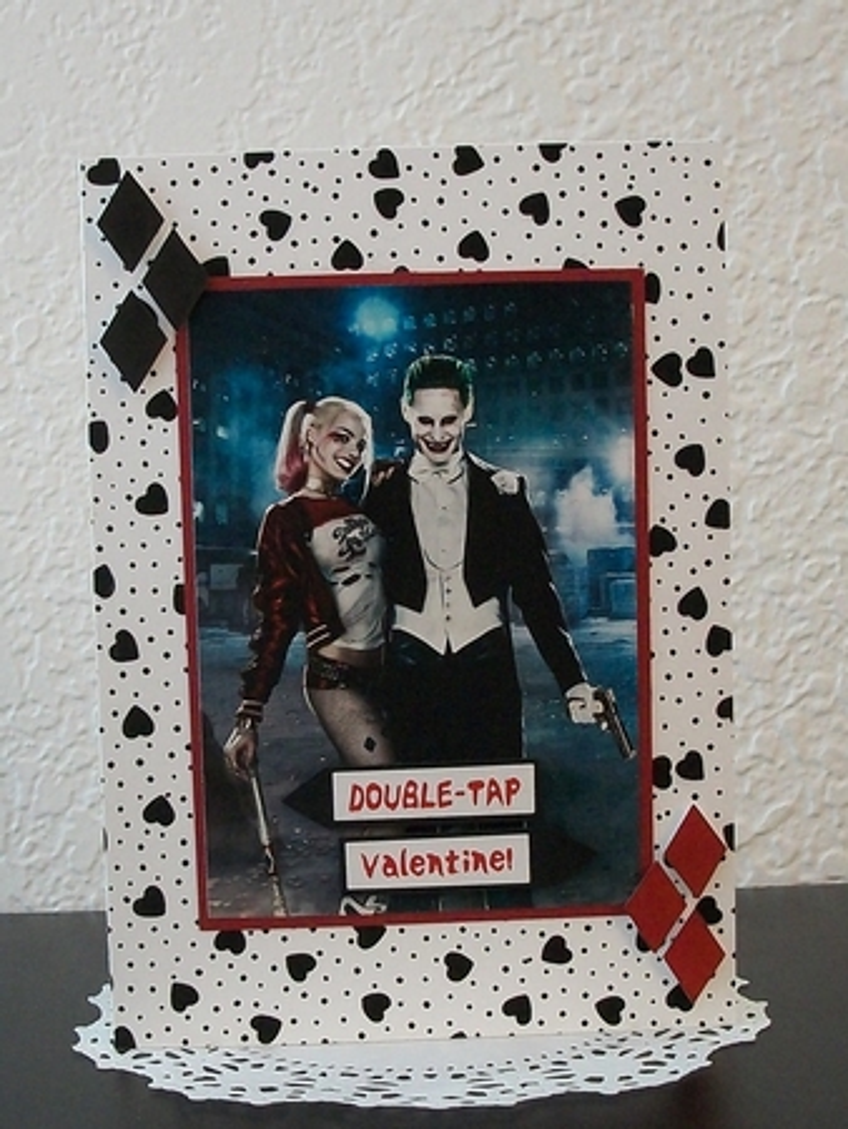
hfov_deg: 44.2
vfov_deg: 56.8
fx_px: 1044
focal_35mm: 32
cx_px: 424
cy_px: 564
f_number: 2.9
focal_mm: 5.7
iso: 207
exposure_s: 1/8
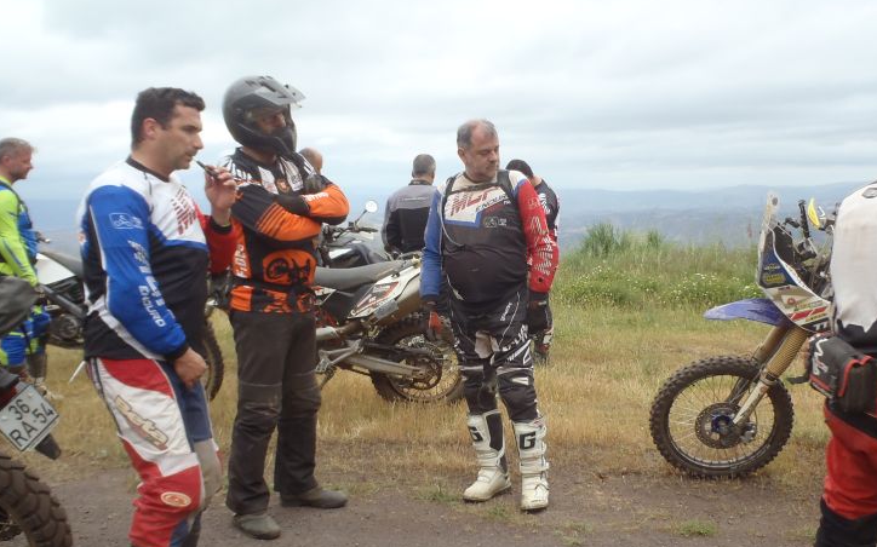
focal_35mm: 41
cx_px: 539
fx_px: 980
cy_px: 329
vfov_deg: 31.1
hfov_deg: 47.9
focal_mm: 5
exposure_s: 1/100
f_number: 3.9
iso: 80
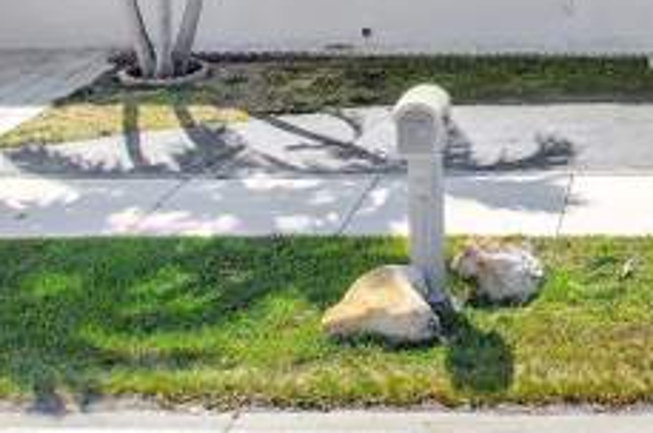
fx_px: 1395
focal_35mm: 77
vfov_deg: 15.9
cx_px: 613
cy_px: -261
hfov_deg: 25.4
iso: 130
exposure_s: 1/2500
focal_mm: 8.38
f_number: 2.8
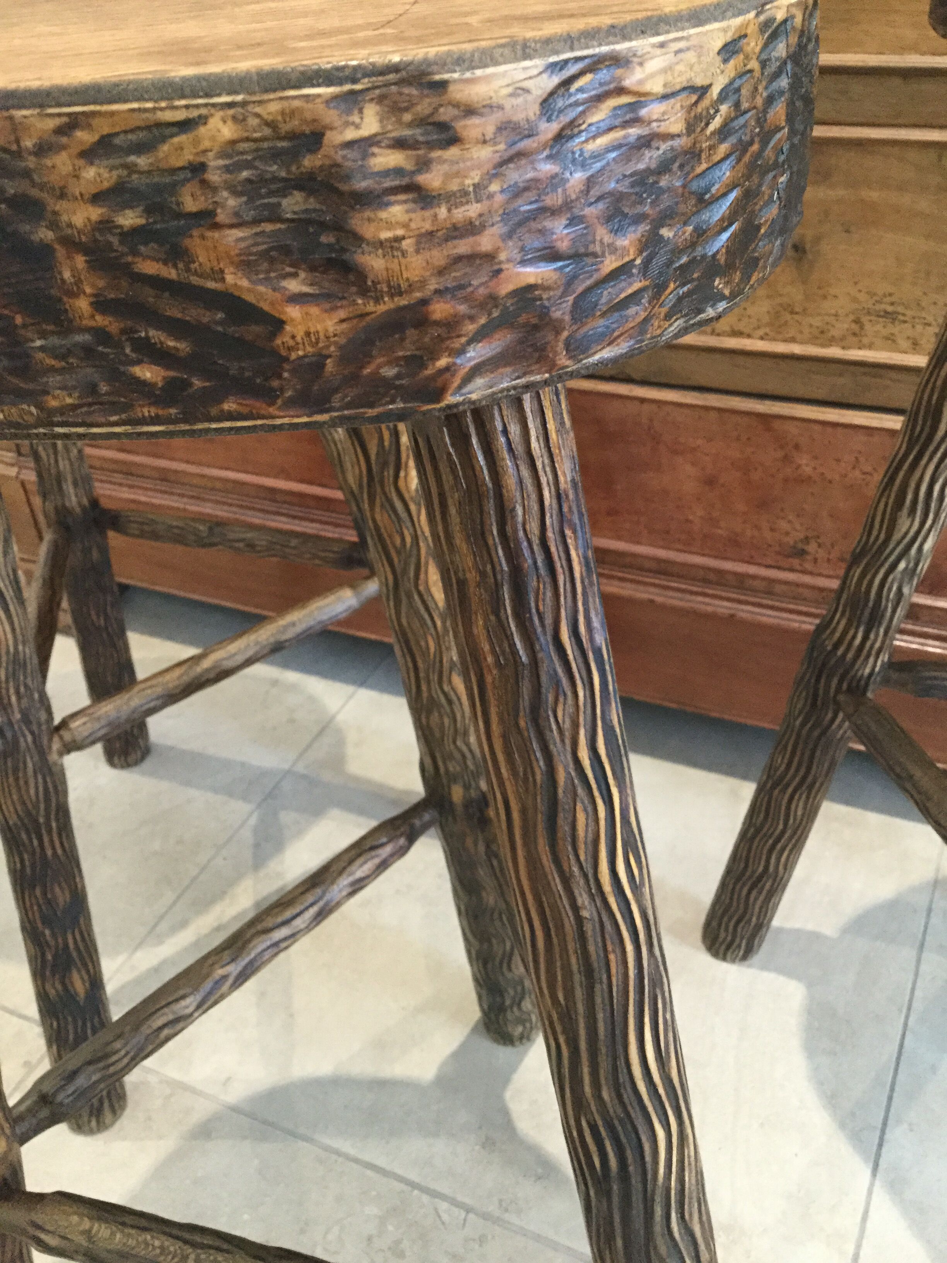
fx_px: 1131
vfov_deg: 58.4
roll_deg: +5.8
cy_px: 632
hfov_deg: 45.4
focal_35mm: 31
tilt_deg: -36.9
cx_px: 474
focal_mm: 3.3
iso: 200
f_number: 2.4
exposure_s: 1/20
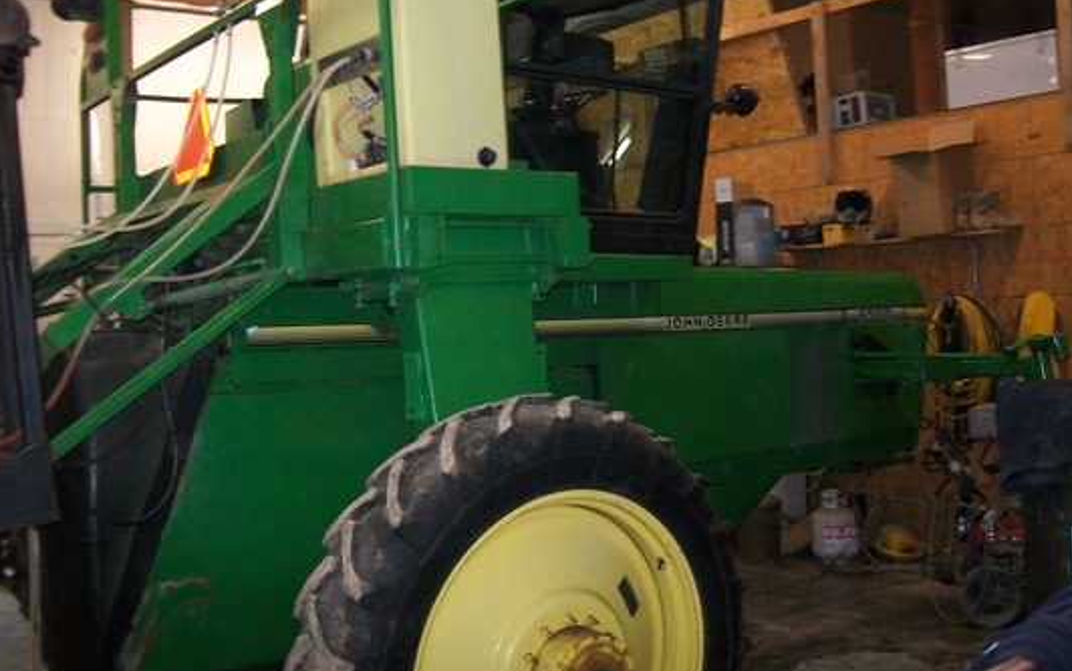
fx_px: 1140
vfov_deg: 32.7
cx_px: 532
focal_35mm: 39
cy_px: 274
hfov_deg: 50.4
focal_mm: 6
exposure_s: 1/30
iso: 240
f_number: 2.7
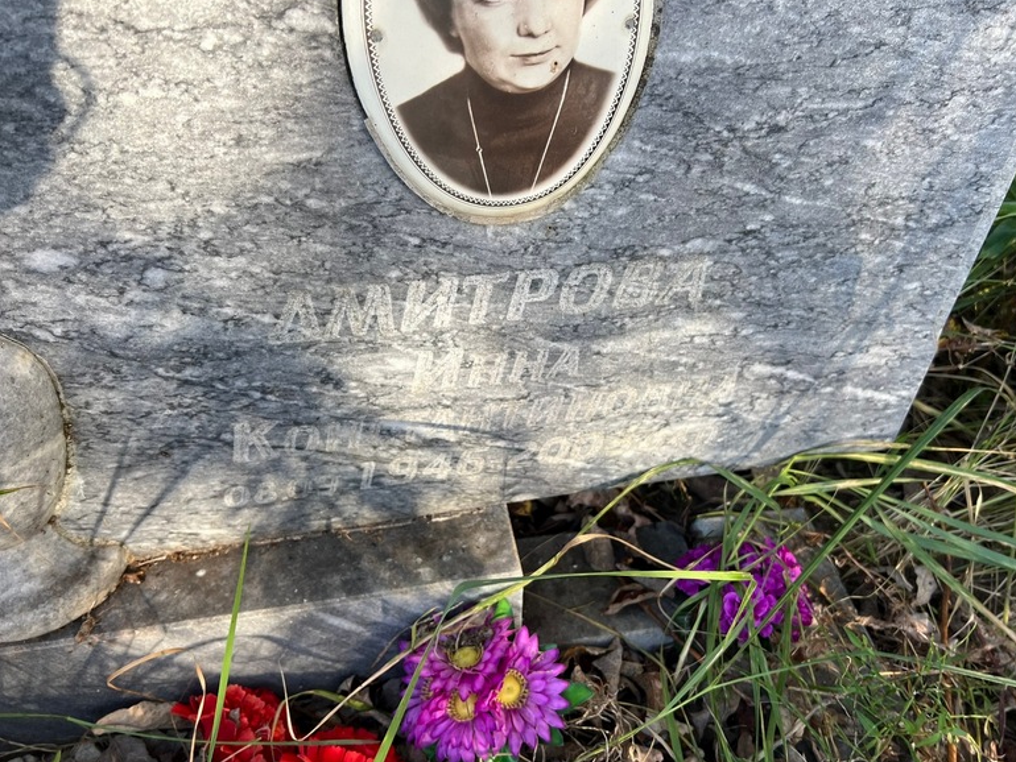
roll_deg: -6.6
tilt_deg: -43.9
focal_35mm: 27
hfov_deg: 65.3
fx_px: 793
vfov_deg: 51.4
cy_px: 389
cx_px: 525
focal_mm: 5.7
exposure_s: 1/262
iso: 40
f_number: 1.5
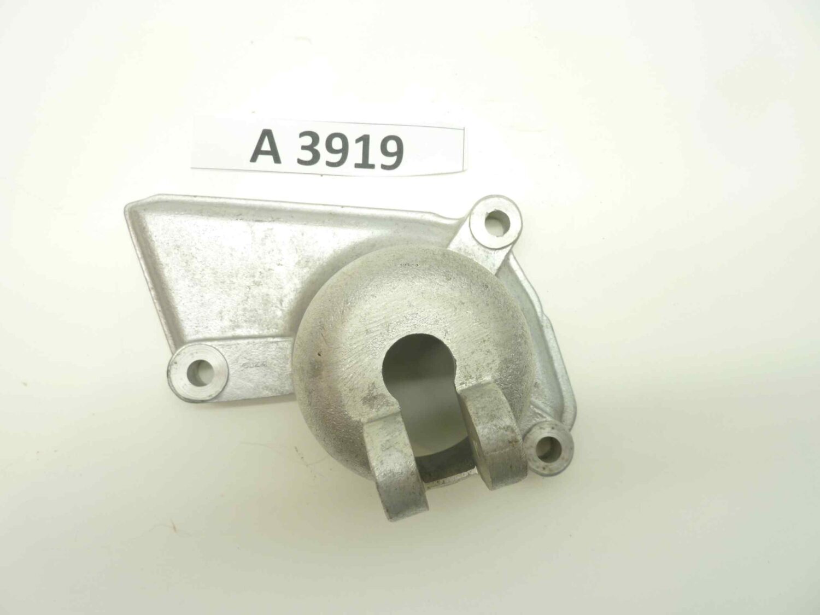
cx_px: 410
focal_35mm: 25
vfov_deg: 54.9
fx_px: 592
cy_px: 308
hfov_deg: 69.4
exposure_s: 1/13
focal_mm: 4.1
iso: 80
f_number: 3.3
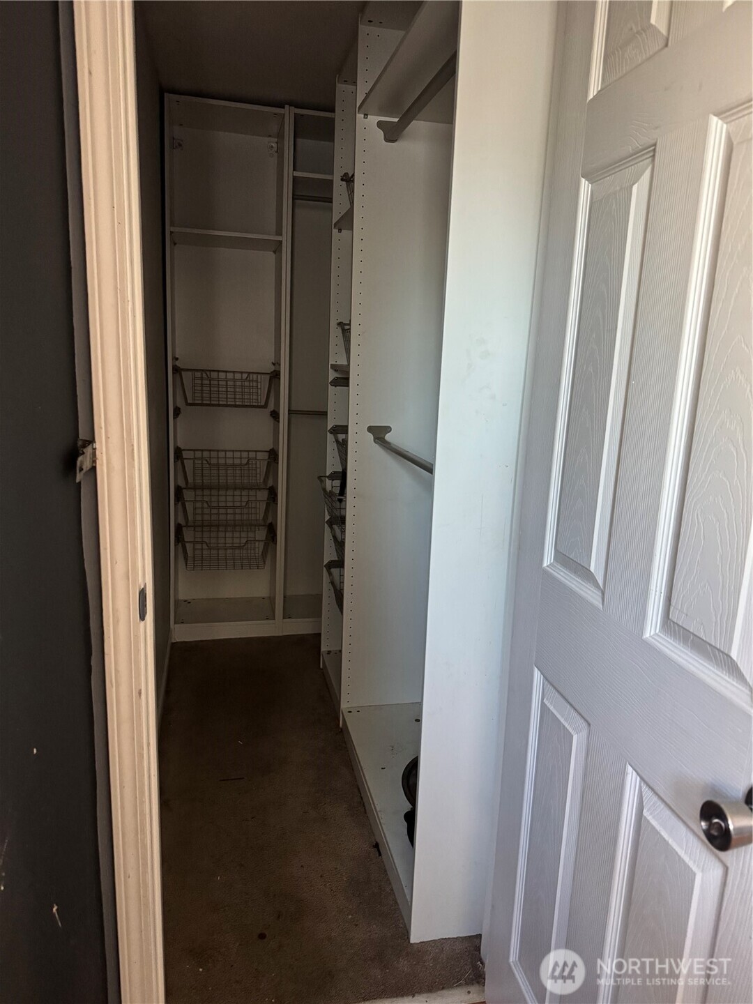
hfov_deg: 56.8
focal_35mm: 24
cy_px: 502
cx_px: 376
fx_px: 696
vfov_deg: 71.6
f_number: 1.78
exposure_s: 1/60
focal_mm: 6.76
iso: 640
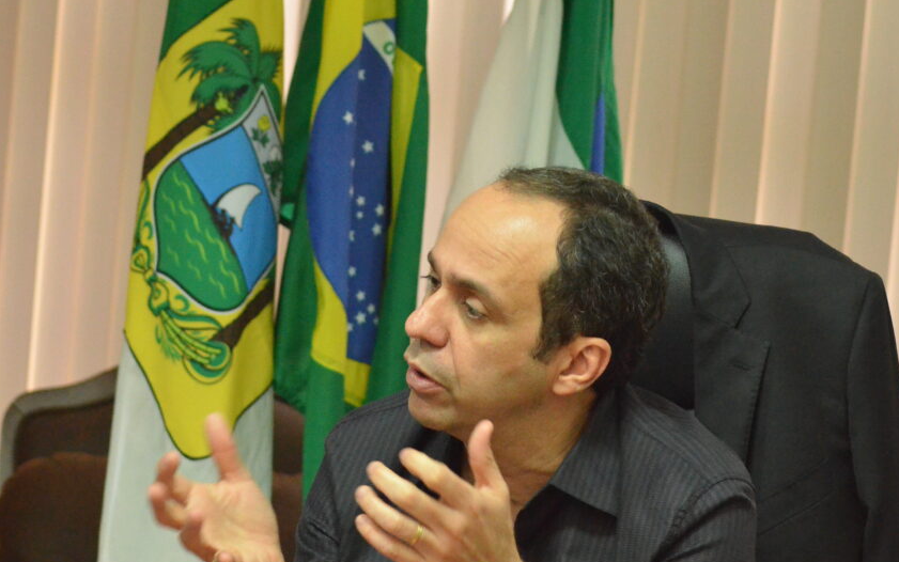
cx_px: 444
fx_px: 3186
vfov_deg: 10.1
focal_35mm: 130
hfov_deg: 16.1
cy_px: 359
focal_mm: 70
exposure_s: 1/125
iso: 6400
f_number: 5.6
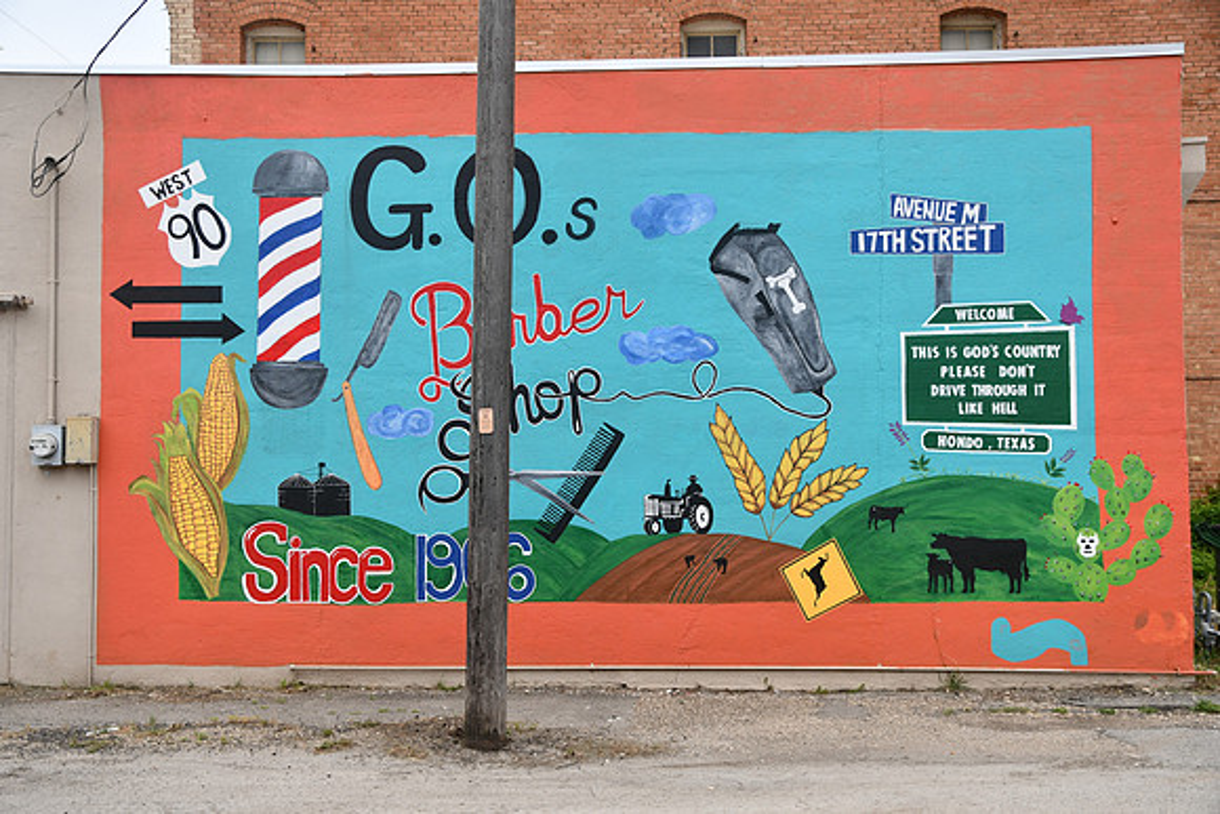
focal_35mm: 39
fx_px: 1322
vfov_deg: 34.2
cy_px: 407
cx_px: 610
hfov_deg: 49.5
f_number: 4.5
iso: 100
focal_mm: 26
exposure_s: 1/80
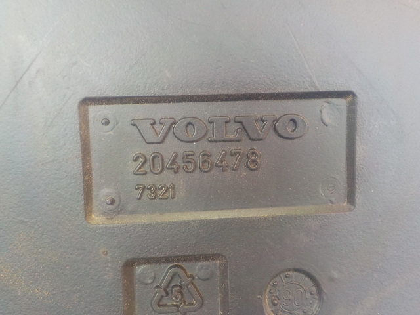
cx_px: 210
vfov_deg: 46.8
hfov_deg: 60.0
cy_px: 158
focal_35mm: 30
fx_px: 364
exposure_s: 1/30
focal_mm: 4.1
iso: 250
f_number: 3.3
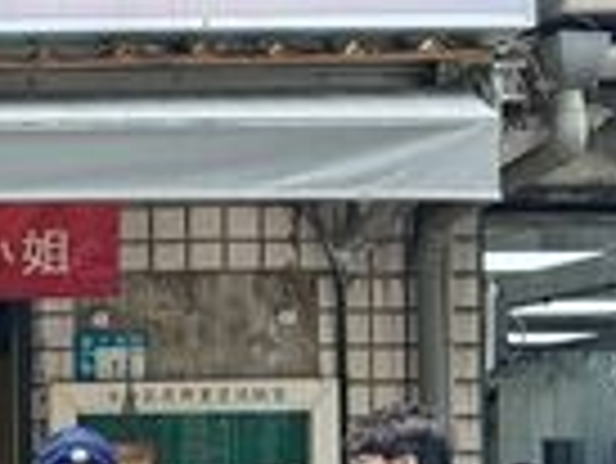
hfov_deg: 16.5
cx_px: -391
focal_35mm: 105
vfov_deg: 13.8
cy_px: 500
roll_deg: +2.1
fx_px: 1870
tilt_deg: +1.1
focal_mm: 6.86
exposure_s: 1/773
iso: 80
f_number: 1.78
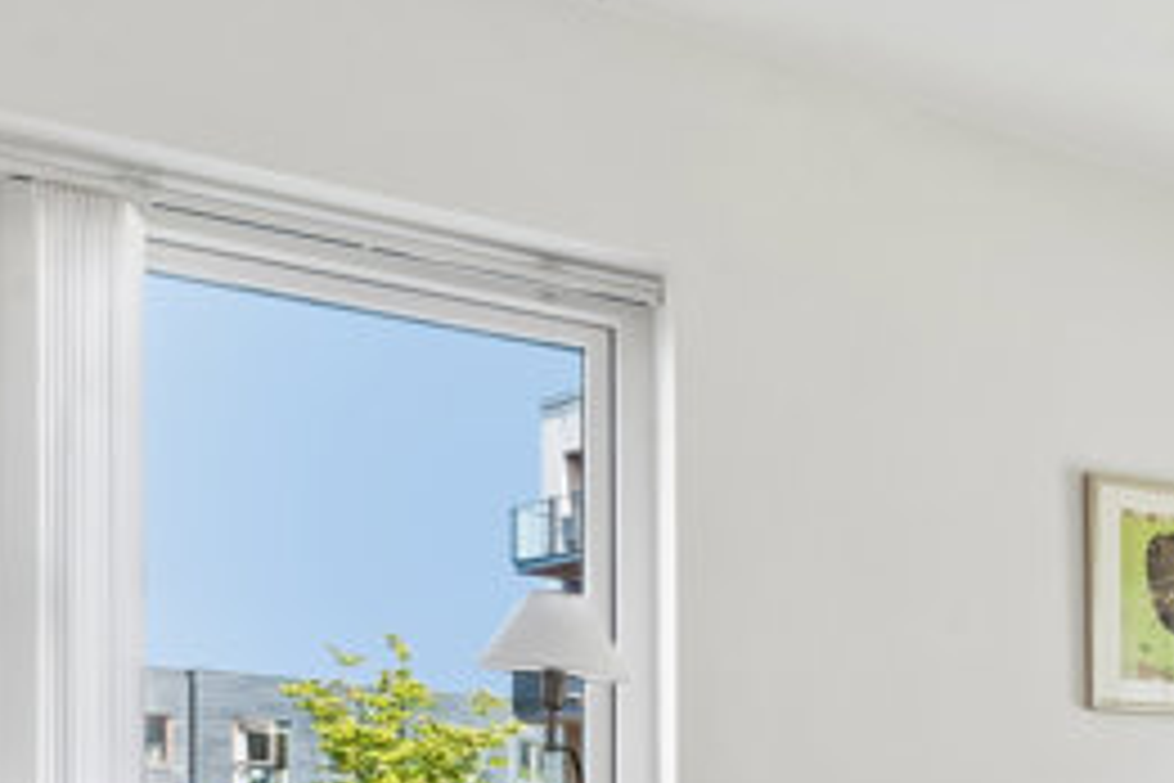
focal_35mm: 46
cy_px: 934
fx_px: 1500
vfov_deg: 26.2
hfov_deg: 30.9
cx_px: 1606
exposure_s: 1/15
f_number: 10
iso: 250
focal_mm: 15
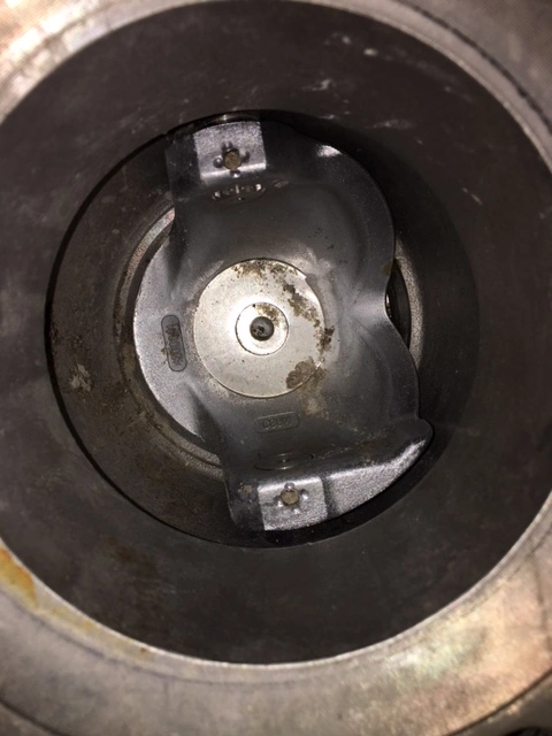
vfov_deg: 61.7
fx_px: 617
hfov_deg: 48.2
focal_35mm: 29
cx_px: 276
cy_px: 368
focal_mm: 4.15
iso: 25
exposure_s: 1/160
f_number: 2.2
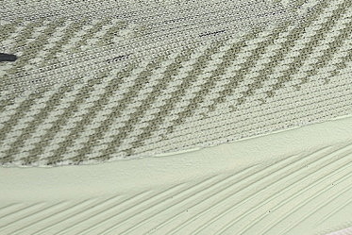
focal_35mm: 217
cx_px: 463
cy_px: -6
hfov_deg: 9.3
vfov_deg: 6.3
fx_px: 2122
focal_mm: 50
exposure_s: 1/80
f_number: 7.1
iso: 160
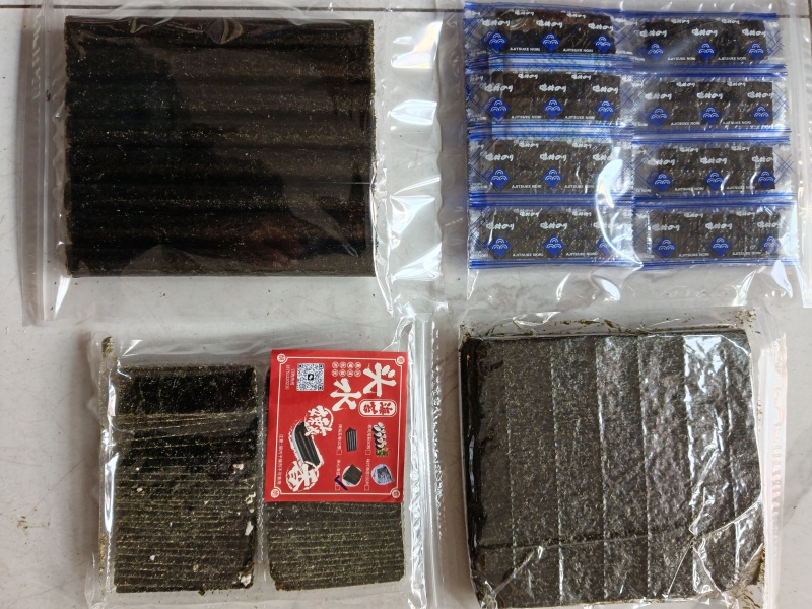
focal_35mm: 27
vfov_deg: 51.4
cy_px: 304
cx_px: 406
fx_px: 633
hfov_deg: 65.3
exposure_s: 1/33.3
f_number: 1.8
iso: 1022
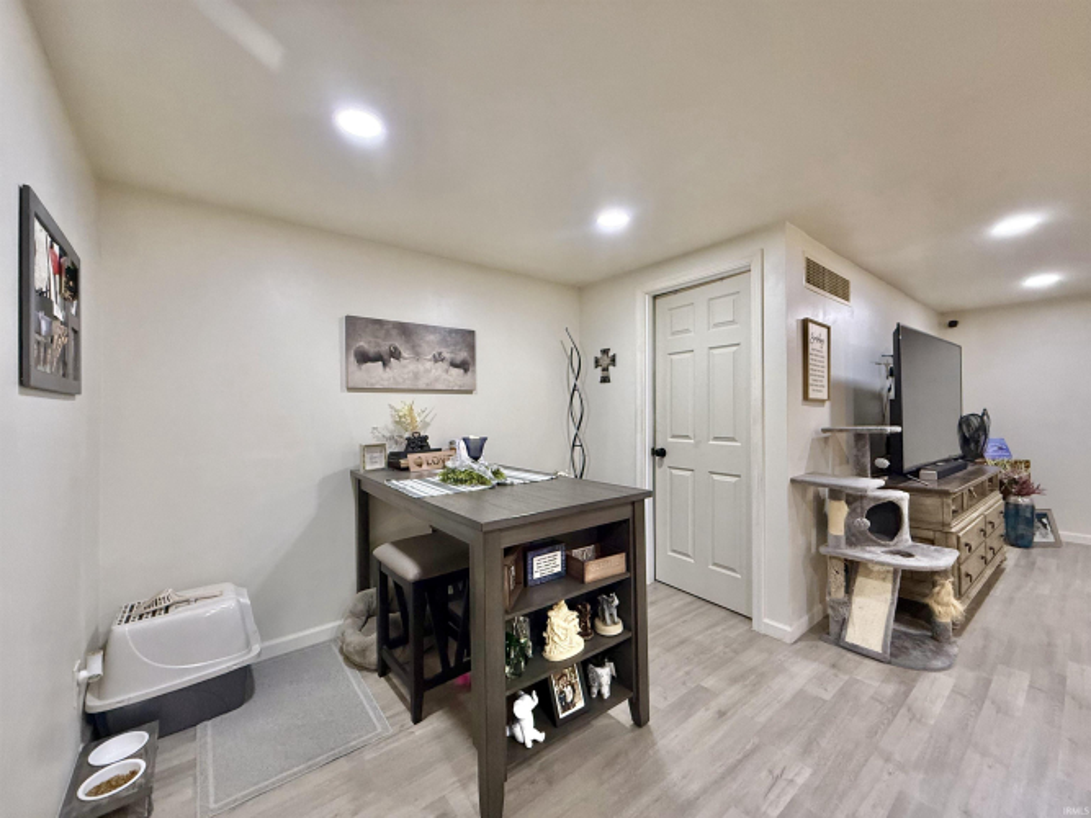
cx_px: 546
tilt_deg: +0.1
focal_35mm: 14
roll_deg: +0.9
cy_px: 409
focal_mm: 2.22
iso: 320
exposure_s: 1/120
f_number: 2.2
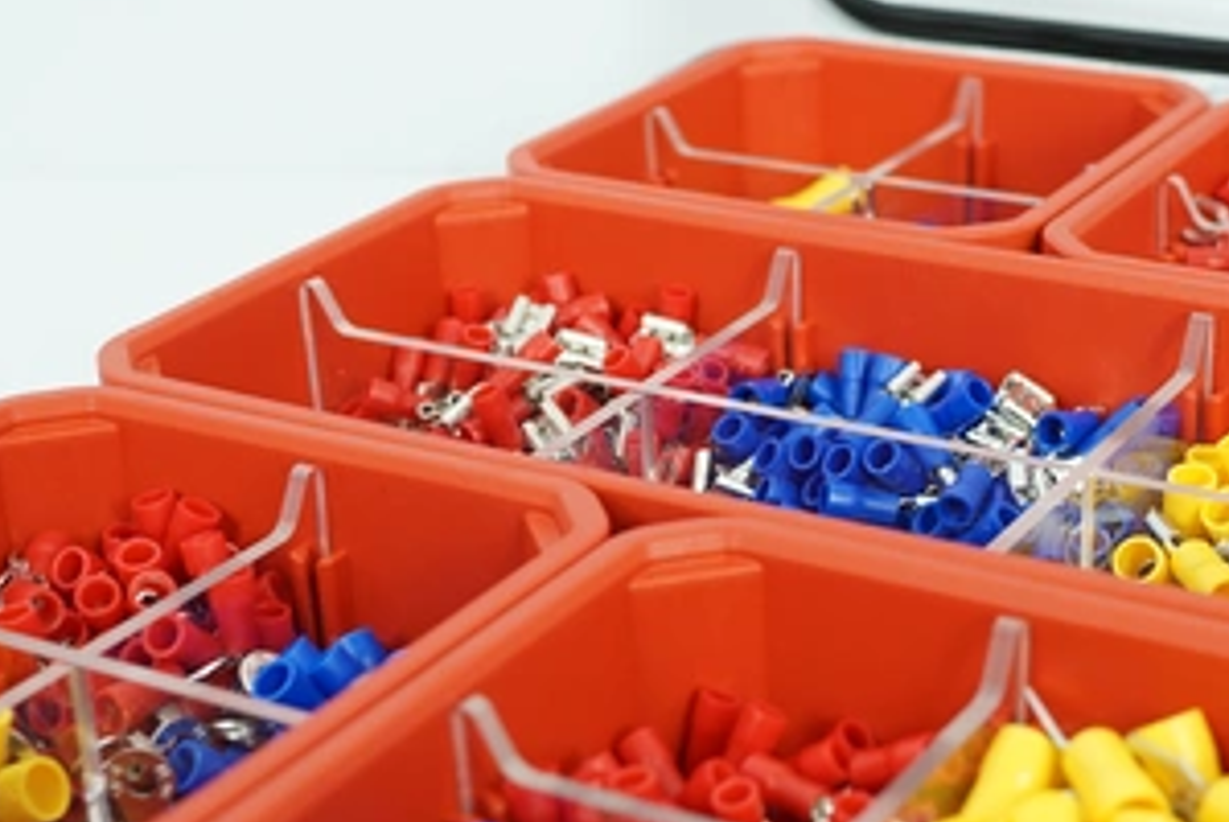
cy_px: 483
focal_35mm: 77
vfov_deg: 17.7
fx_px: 2631
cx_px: 802
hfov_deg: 26.2
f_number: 4
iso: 125
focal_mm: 24
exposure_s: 1/60
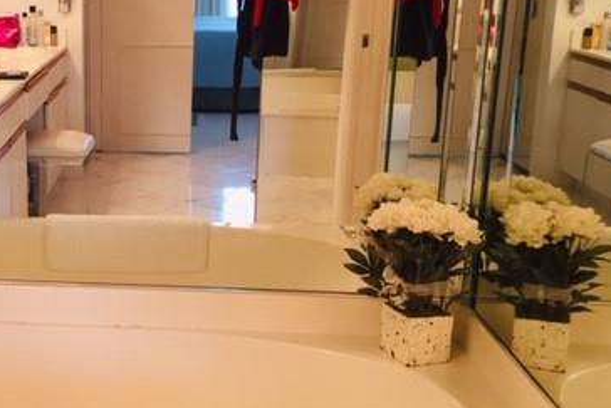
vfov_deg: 25.5
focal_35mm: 53
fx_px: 900
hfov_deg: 36.3
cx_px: 124
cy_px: 173
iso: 64
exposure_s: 1/30
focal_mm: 4.15
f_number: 2.2
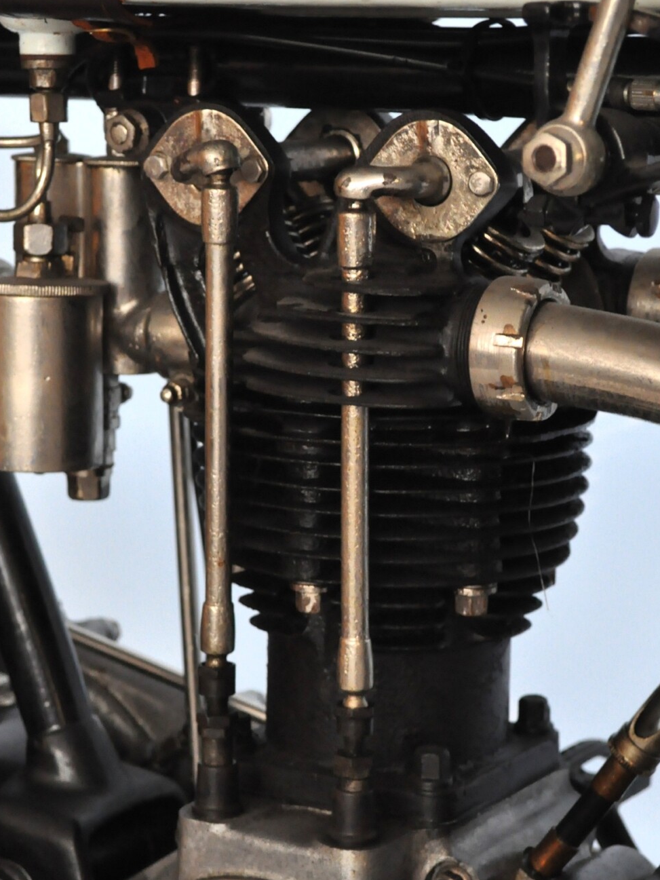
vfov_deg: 21.4
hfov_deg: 16.2
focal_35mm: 91
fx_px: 2313
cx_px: 355
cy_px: 600
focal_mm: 40
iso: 1600
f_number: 5.3
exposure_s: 1/20
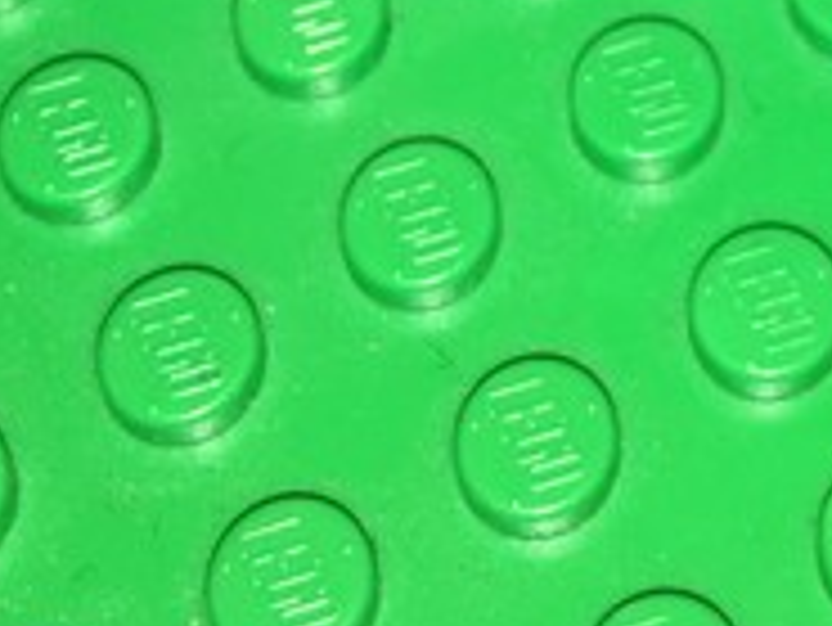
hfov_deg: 13.6
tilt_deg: -53.7
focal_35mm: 141
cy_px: -777
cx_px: 971
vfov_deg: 9.6
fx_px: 3391
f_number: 2.2
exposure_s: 1/208
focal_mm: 4.15
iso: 25
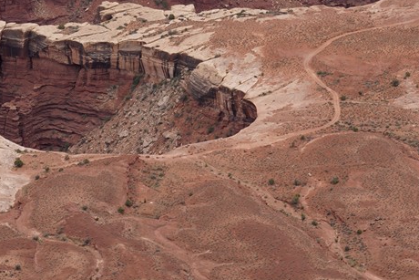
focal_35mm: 174
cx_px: 192
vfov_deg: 7.7
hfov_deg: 11.8
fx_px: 2026
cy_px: -182
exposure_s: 1/100
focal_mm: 40
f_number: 13
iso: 100
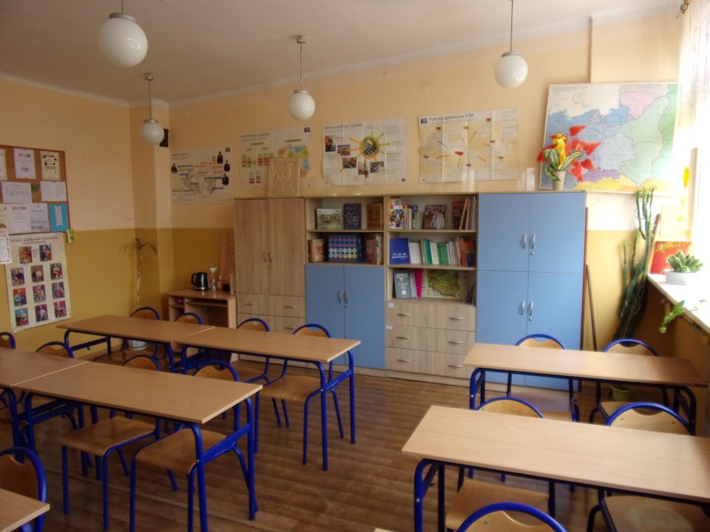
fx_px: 492
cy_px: 266
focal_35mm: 24
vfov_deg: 56.8
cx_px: 355
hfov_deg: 71.6
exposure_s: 1/50
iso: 80
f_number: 3.3
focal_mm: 4.3
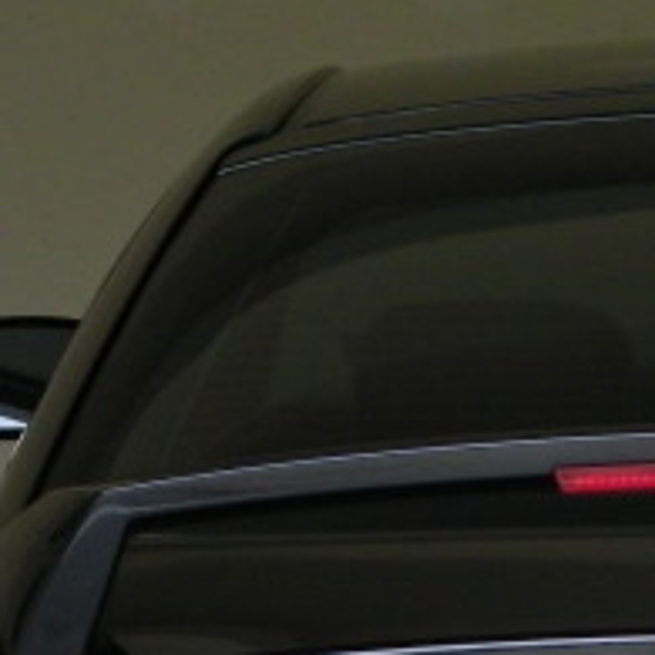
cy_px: 917
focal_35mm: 309
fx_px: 6615
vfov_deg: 5.6
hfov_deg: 5.6
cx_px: 860
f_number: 4.5
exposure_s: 1/40
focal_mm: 15.1
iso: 160
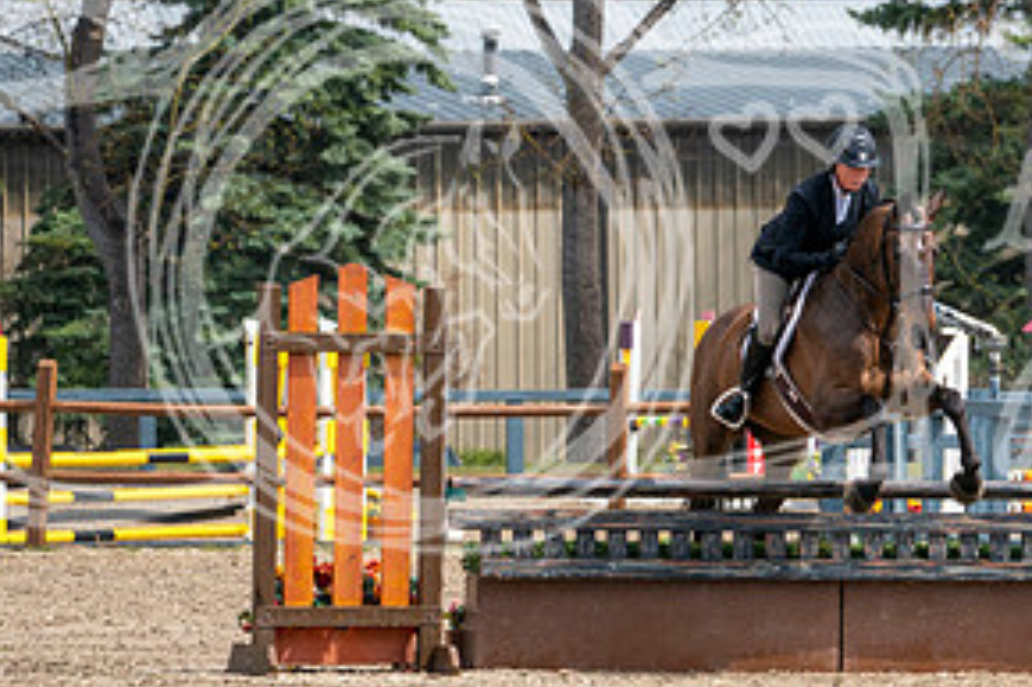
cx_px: 925
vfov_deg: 3.0
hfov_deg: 4.5
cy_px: 212
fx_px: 13121
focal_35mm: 458
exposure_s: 1/1250
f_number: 5.6
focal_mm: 229
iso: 500
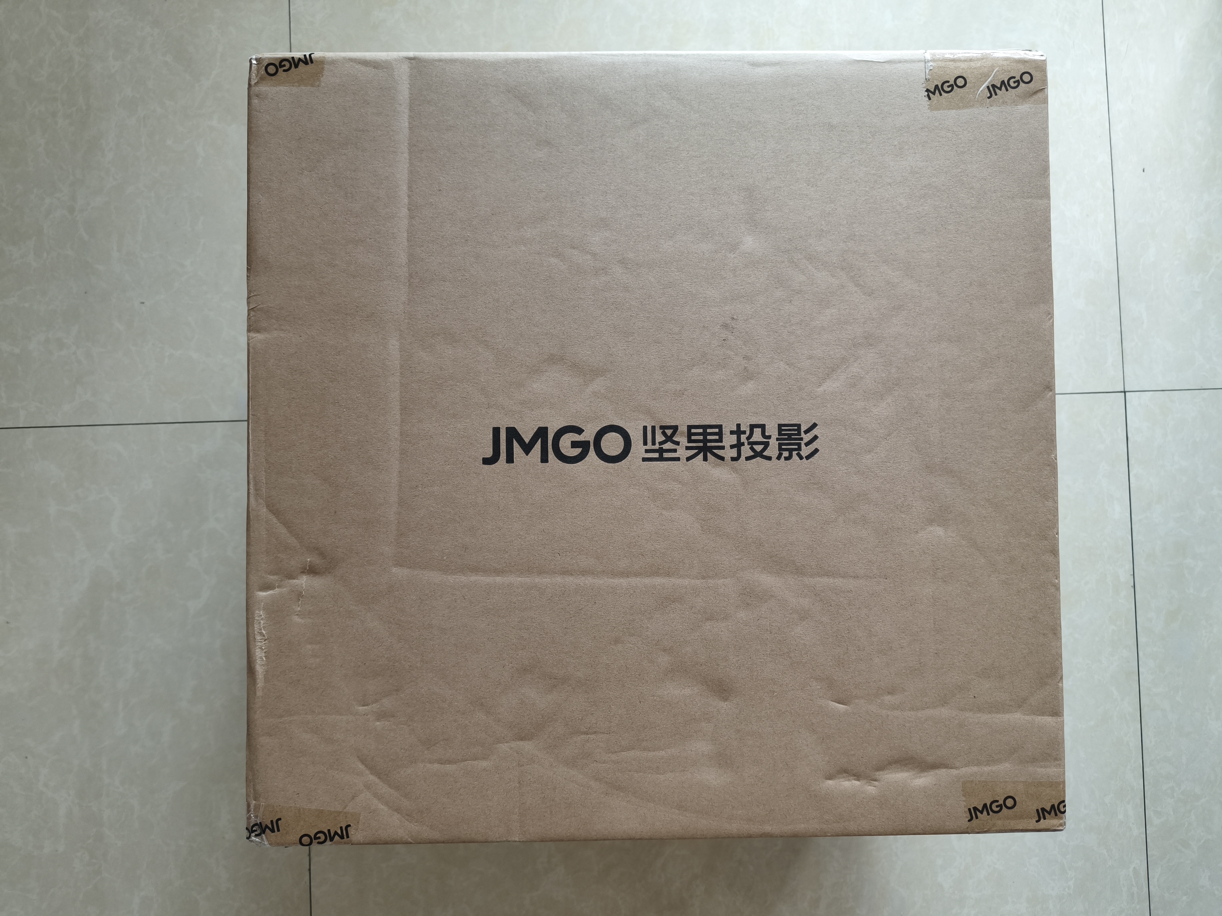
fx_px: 812
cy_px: 458
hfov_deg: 73.9
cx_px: 611
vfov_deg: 58.9
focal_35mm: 23
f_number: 1.88
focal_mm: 5.56
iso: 250
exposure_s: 1/50
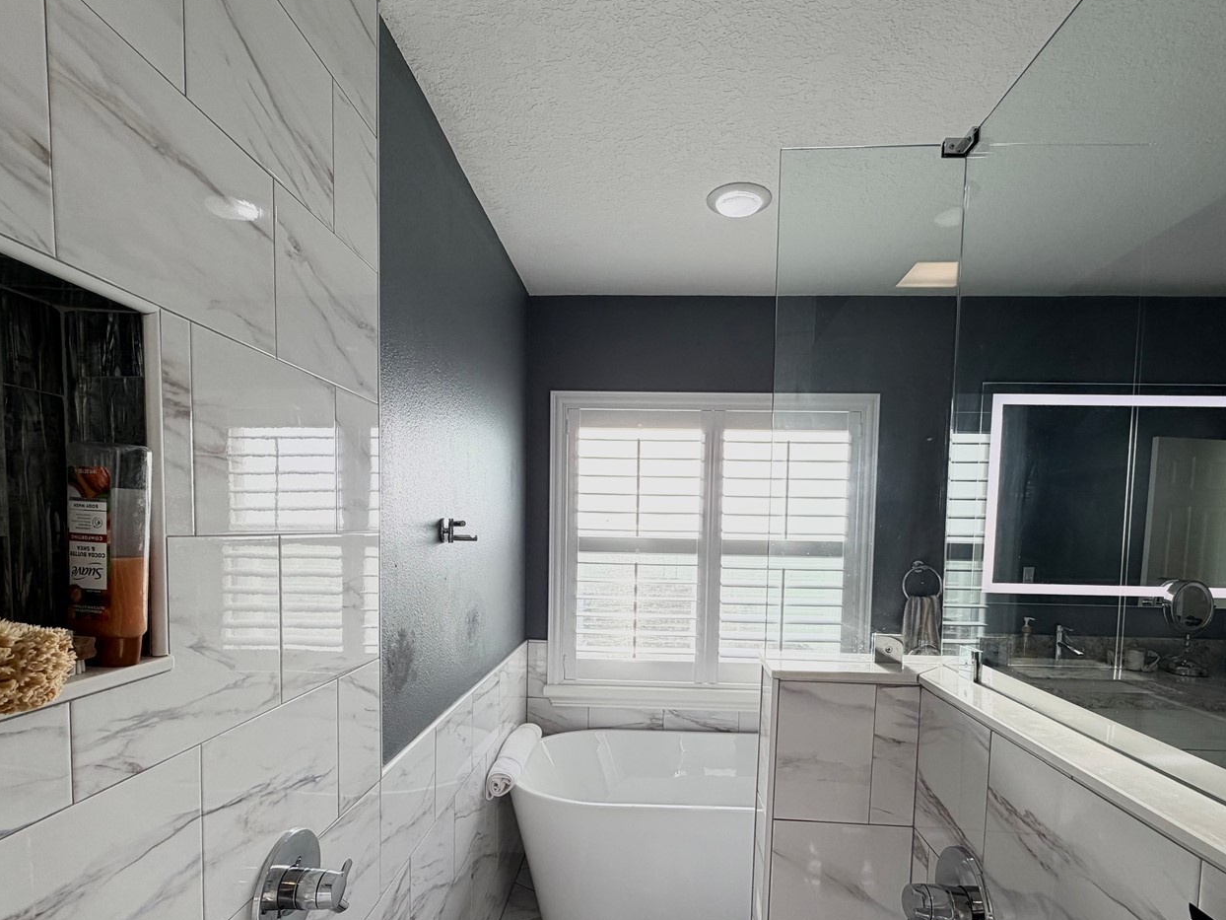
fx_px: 638
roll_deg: -1.4
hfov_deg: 87.7
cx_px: 628
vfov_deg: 70.7
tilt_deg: -2.7
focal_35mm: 18
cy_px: 561
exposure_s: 1/215
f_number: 2.2
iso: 64
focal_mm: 2.22
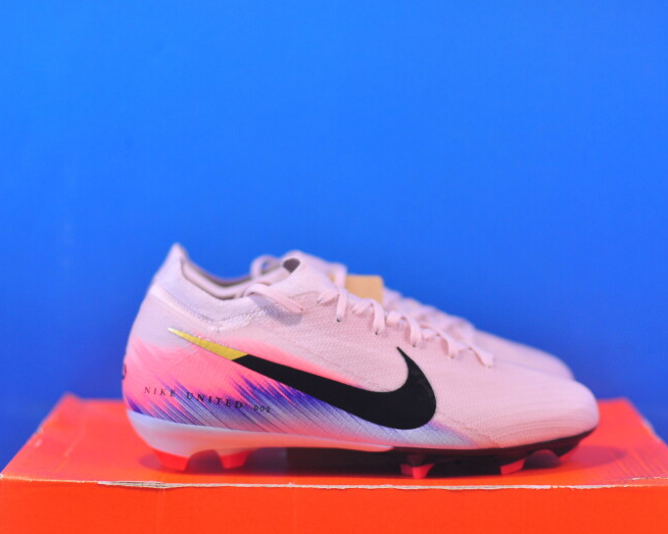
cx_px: 346
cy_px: 264
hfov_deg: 22.2
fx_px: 1700
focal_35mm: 86
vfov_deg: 17.9
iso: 250
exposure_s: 1/320
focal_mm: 50
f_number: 2.2
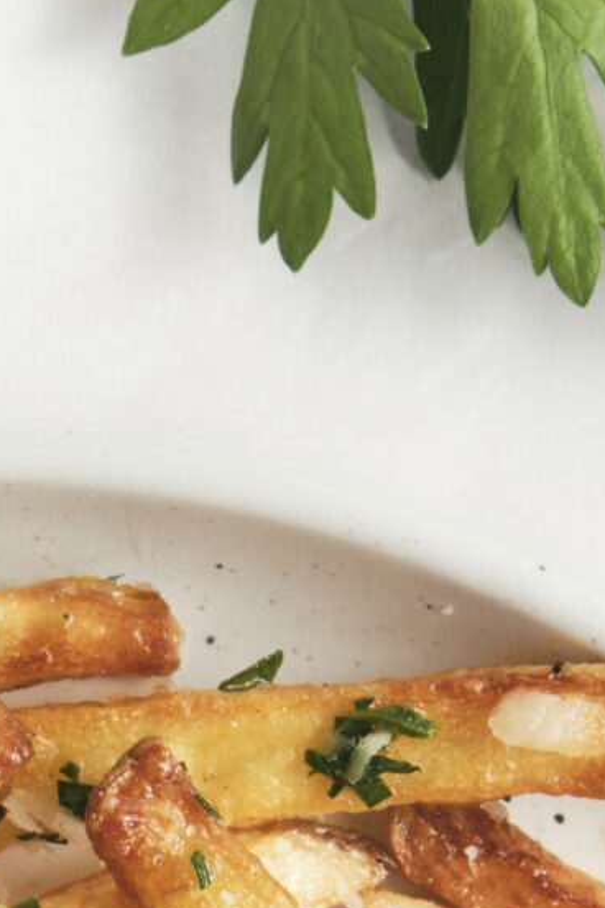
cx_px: 16
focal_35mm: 306
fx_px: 7713
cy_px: 1721
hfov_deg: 4.5
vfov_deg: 6.6
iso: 200
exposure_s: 1/100
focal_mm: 44
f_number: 9
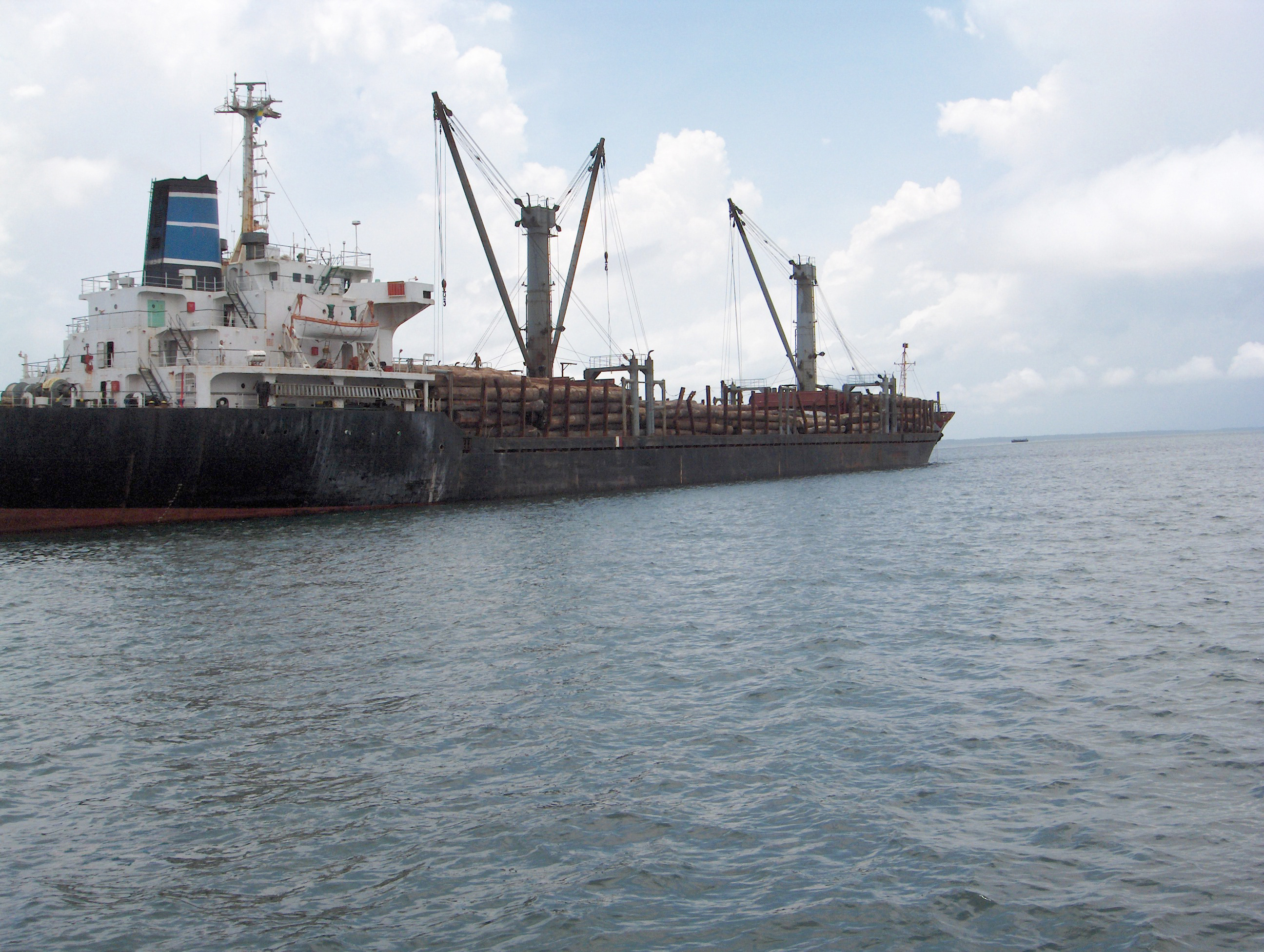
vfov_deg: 36.9
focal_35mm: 39
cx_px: 632
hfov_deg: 47.8
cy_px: 476
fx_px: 1426
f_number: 4.8
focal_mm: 8
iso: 100
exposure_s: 1/1205
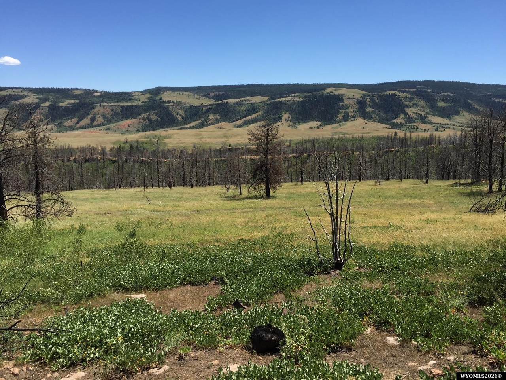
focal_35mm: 29
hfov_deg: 61.7
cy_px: 190
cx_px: 253
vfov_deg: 48.2
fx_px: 424
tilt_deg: -8.8
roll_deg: -1.3
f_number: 2.2
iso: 32
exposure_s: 1/1799
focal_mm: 4.15
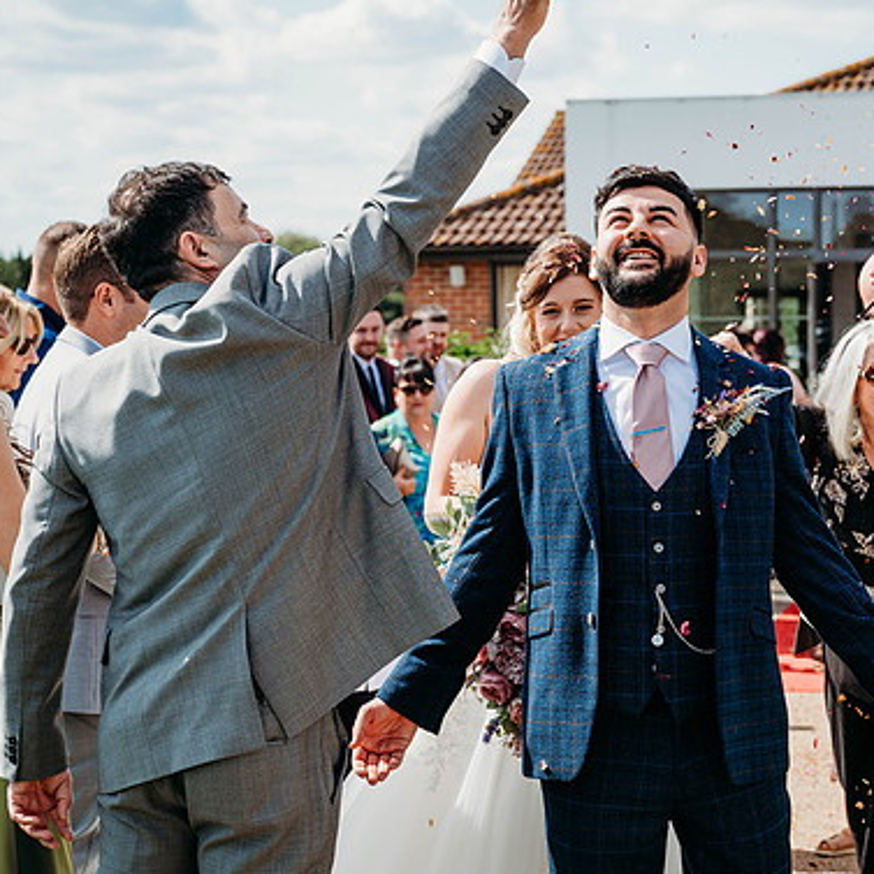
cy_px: 443
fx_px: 2200
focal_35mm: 77
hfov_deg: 22.3
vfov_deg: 22.5
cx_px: 656
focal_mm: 59
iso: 140
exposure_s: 1/800
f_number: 5
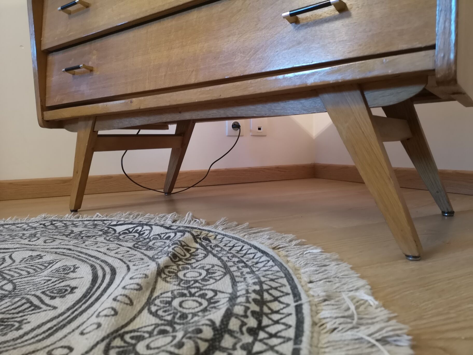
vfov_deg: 51.4
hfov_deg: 65.3
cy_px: 178
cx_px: 236
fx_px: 369
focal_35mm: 27
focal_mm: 3.95
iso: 640
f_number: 1.8
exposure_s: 1/20
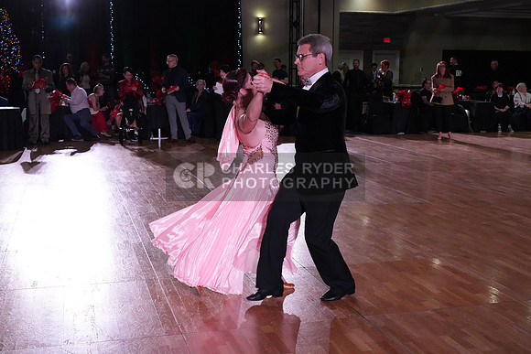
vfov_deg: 29.3
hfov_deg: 42.7
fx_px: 679
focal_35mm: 46
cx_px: 266
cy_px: 177
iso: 5000
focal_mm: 46
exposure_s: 1/320
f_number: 8
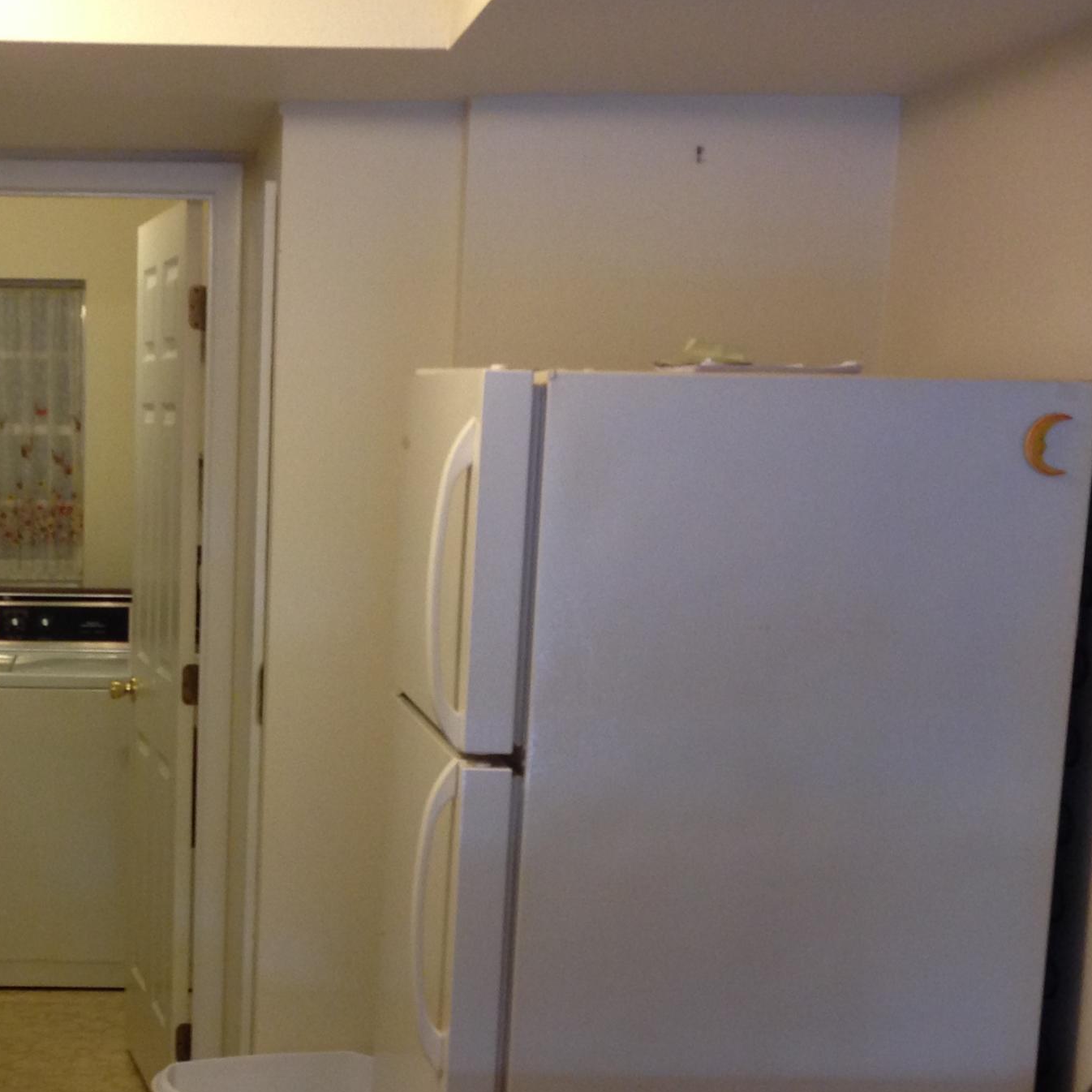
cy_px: 737
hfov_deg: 25.7
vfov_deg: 26.3
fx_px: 2320
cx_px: 134
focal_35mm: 65
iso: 125
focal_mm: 4.12
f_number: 2.4
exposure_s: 1/20
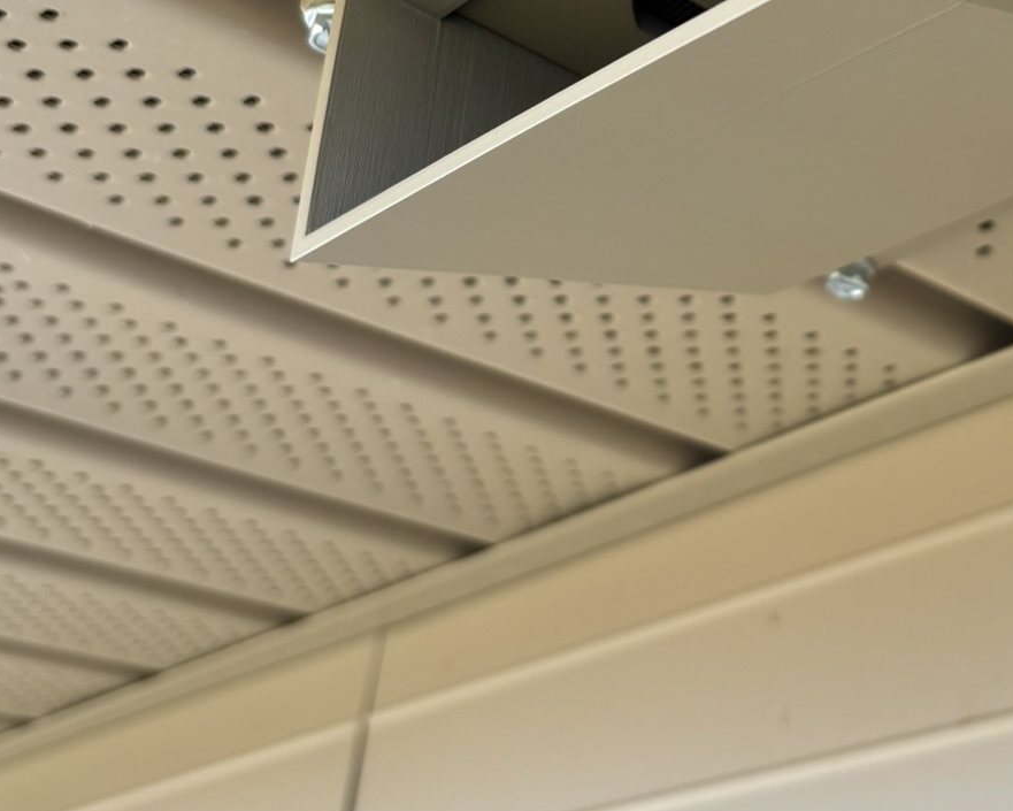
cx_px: 750
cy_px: 46
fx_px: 1769
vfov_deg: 24.9
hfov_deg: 31.4
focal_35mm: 59
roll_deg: -1.0
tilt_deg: +34.4
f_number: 1.6
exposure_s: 1/228
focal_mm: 5.96
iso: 40
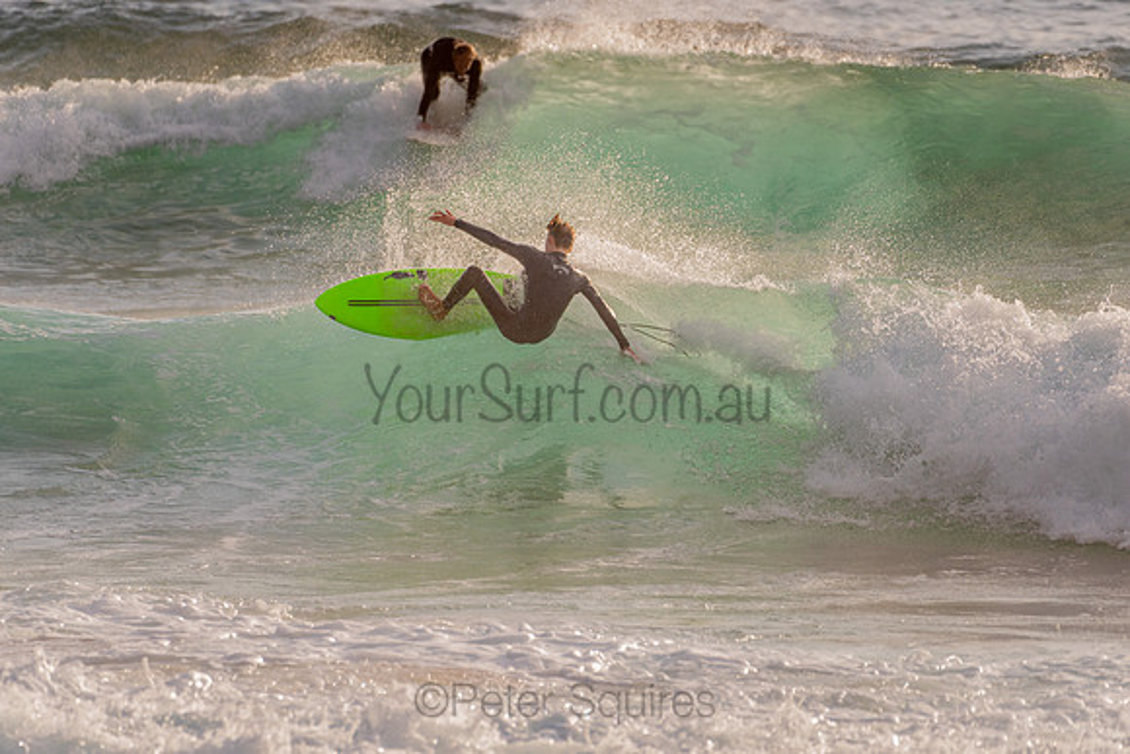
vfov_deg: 2.2
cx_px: 551
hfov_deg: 3.4
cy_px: 366
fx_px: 19242
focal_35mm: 613
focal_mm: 500
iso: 140
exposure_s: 1/2000
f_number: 5.6
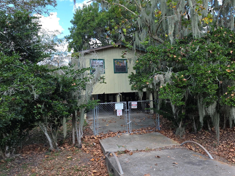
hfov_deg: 63.4
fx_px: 190
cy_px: 82
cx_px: 122
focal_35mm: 28
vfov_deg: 49.7
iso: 10
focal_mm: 6.5
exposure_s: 1/233
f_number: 1.4
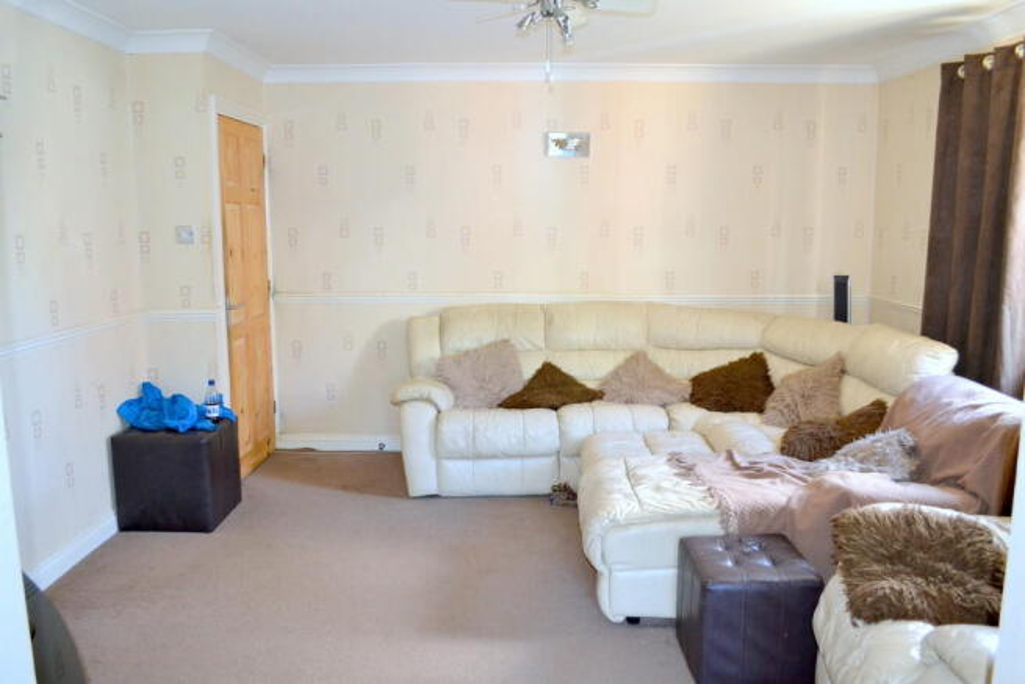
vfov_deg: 48.0
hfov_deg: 67.4
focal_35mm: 27
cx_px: 512
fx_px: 769
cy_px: 342
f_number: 3.5
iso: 1600
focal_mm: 18
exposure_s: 1/60
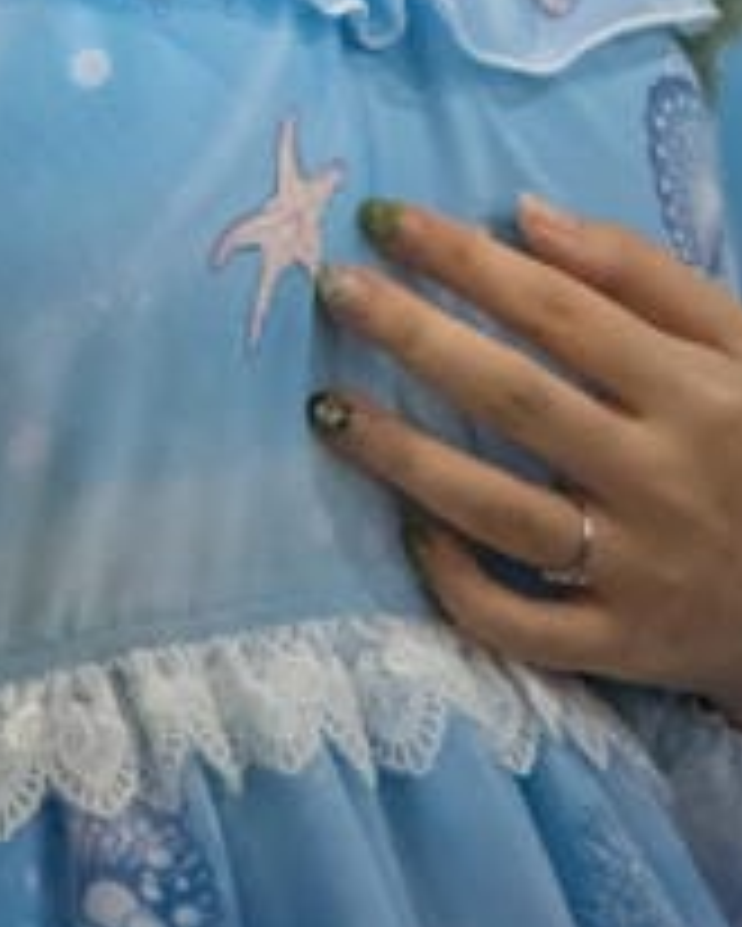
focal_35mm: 1257
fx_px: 34480
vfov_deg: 1.5
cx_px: -207
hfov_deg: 1.2
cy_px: -740
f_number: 5.6
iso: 5000
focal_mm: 230
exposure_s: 1/80
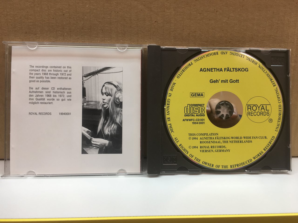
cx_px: 149
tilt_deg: -13.6
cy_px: 112
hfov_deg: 61.7
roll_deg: -0.5
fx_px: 250
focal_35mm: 29
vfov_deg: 48.2
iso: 32
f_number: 2.2
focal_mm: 4.15
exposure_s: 1/50
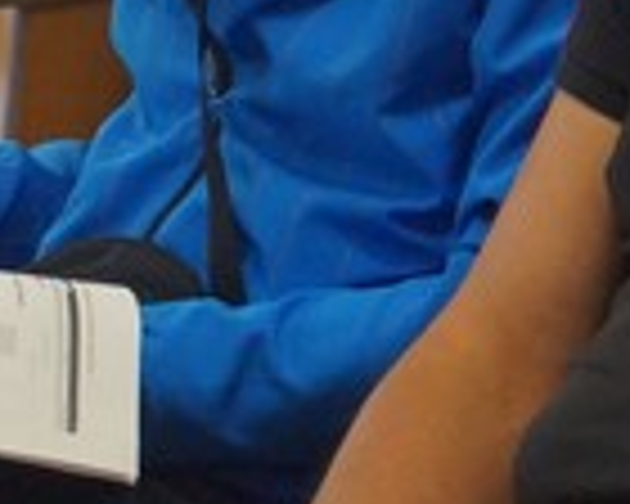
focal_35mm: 246
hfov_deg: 7.7
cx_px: 918
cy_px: -90
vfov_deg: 6.2
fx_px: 4593
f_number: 5.6
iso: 2000
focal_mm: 35
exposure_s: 1/160
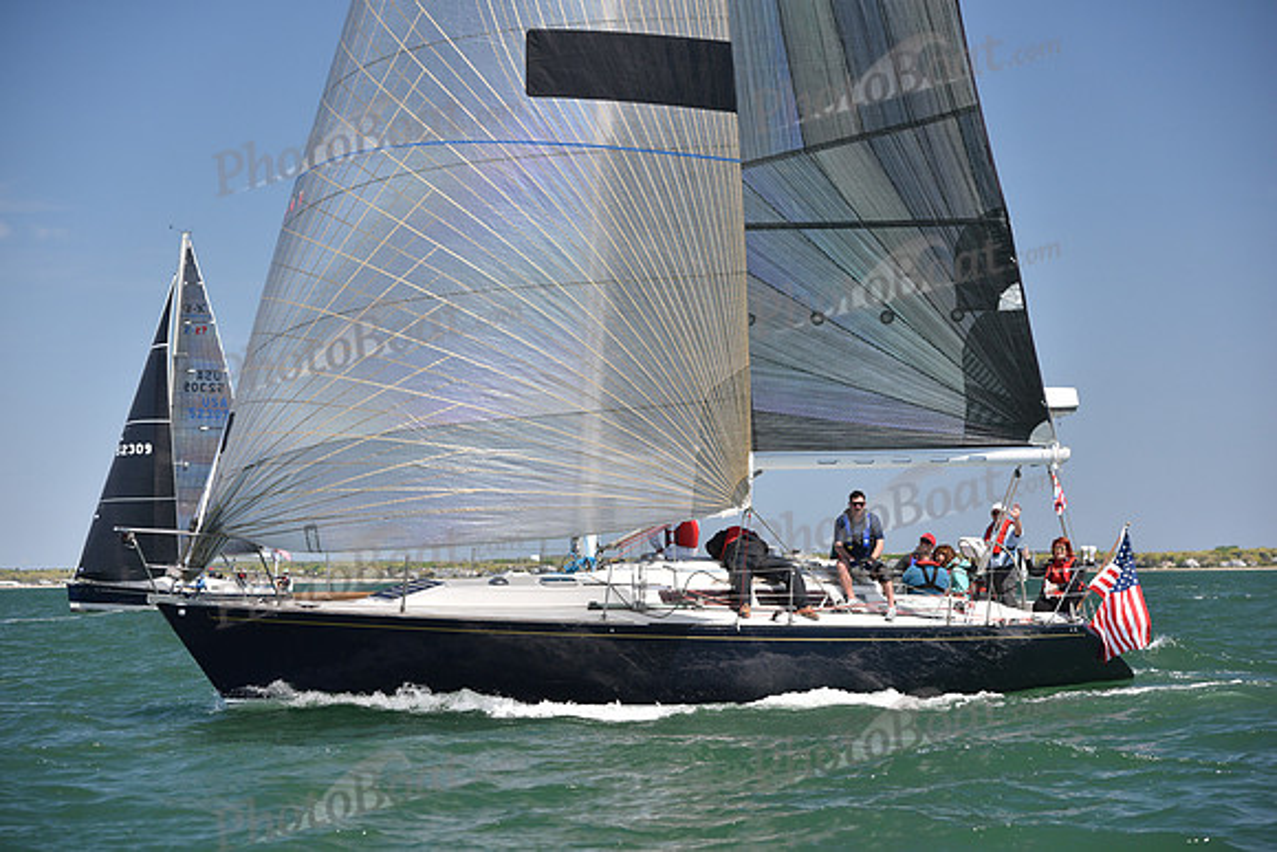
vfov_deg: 13.4
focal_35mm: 102
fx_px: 3619
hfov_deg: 20.0
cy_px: 426
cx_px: 638
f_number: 4.5
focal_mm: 102
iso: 320
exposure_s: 1/800
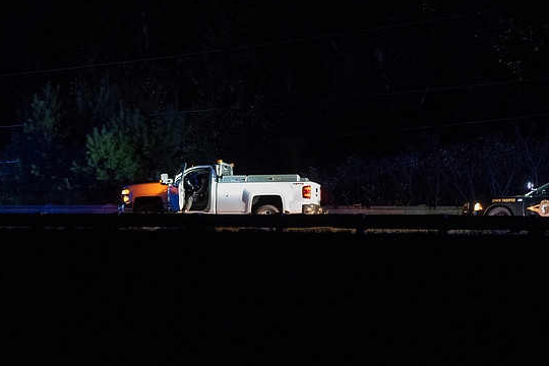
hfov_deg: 13.4
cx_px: 265
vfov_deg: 9.0
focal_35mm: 153
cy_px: 193
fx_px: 2333
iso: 16000
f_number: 4.2
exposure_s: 1/50
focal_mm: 95
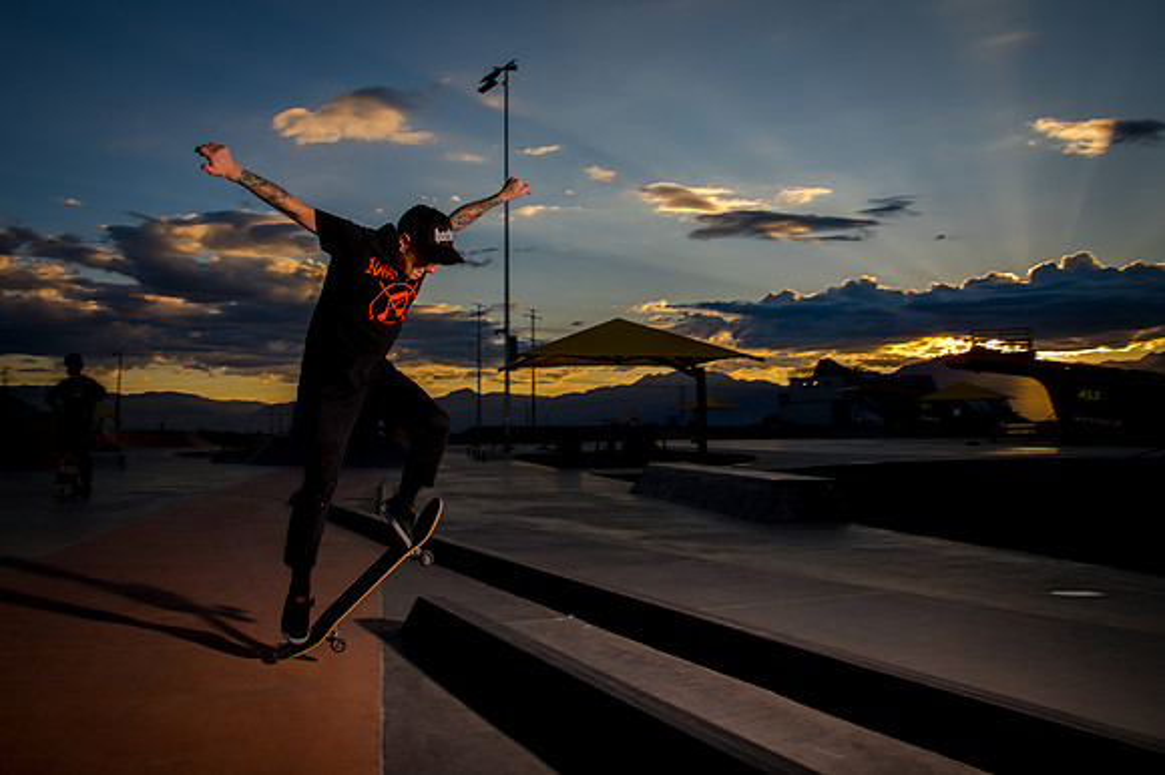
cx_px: 524
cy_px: 294
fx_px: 963
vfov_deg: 43.6
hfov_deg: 62.2
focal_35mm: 30
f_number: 9
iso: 200
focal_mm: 24
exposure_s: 1/320
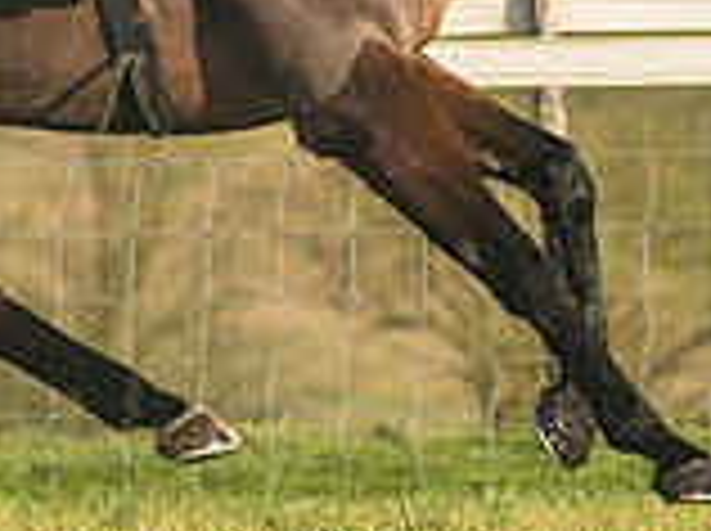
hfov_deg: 2.4
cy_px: -81
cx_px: 148
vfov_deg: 1.8
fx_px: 16817
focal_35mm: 820
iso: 400
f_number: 5
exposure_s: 1/5000
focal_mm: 155
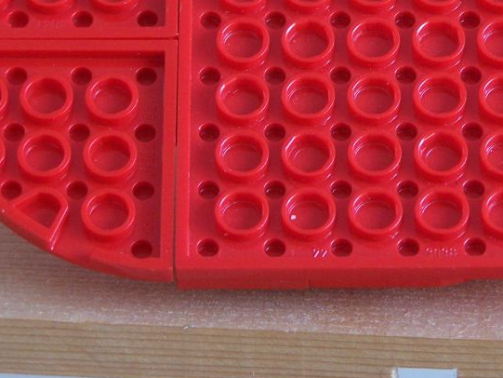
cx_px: 376
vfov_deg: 5.6
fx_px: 3822
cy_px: 30
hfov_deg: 7.5
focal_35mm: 263
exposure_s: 1/20
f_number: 3.2
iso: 140
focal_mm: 23.1
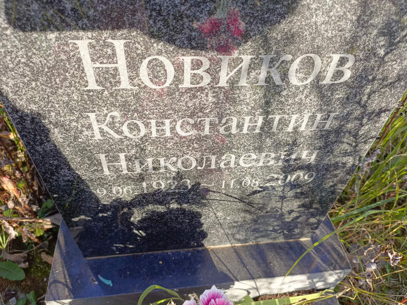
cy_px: 152
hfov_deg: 69.4
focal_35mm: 25
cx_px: 204
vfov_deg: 54.9
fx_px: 294
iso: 110
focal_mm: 4.76
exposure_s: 1/149
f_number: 1.69
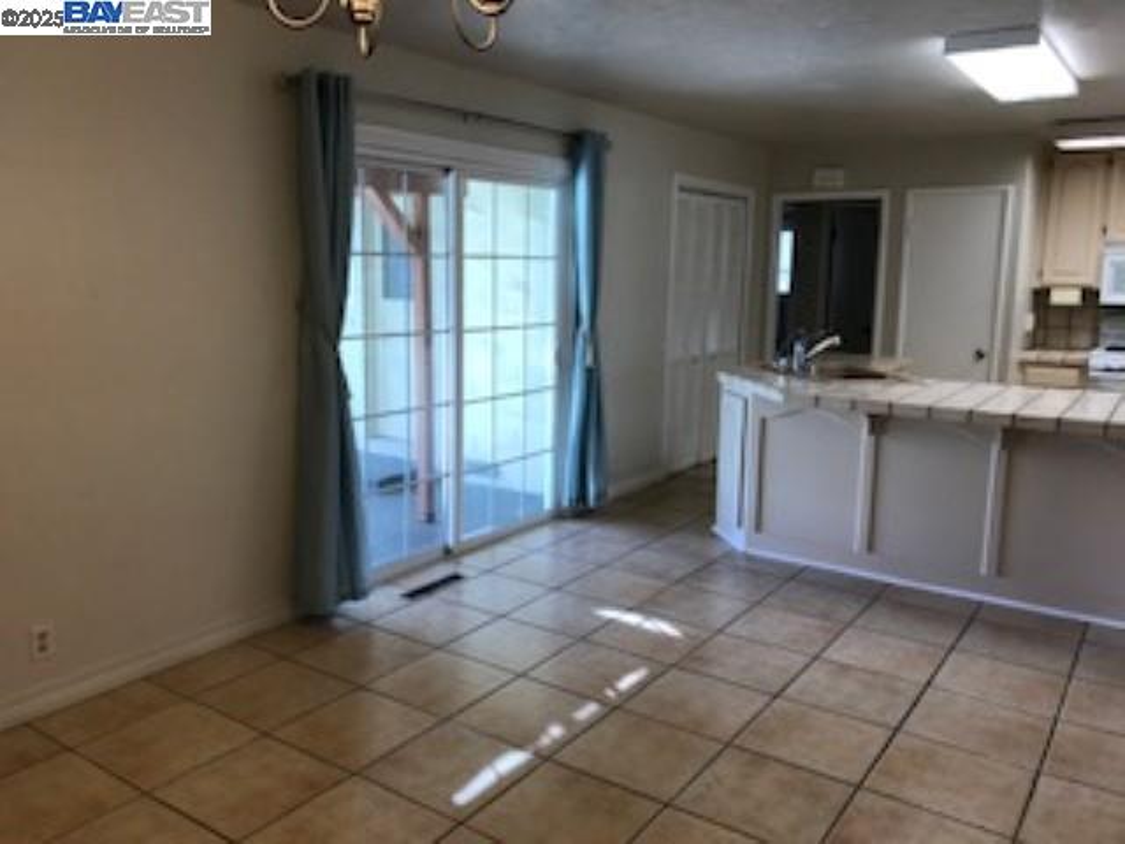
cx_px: 562
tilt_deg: -9.3
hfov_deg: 63.4
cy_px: 422
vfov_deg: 49.7
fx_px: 910
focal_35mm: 28
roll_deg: -1.3
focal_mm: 3.99
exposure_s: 1/60
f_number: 1.8
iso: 25
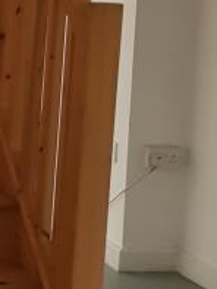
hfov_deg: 9.9
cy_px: 98
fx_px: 1127
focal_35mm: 135
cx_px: -267
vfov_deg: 14.6
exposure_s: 1/13
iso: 200
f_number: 1.7
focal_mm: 4.2
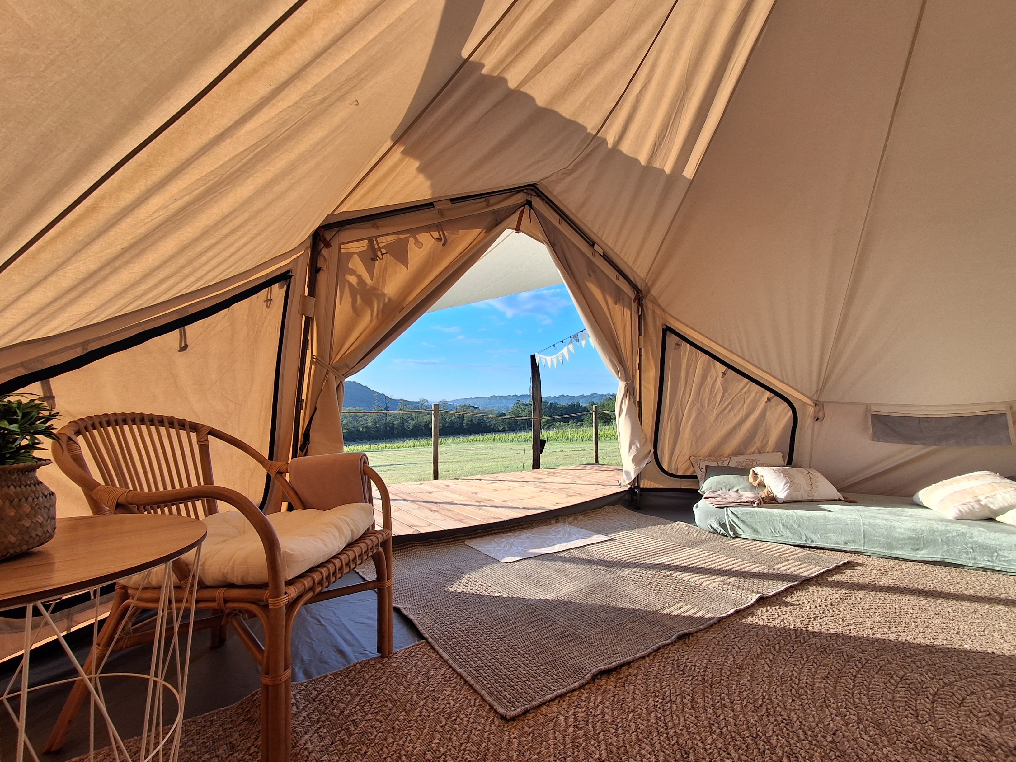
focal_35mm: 16
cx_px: 508
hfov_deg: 94.5
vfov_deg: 78.1
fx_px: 470
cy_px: 381
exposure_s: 1/348
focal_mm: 1.64
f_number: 2.2
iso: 40
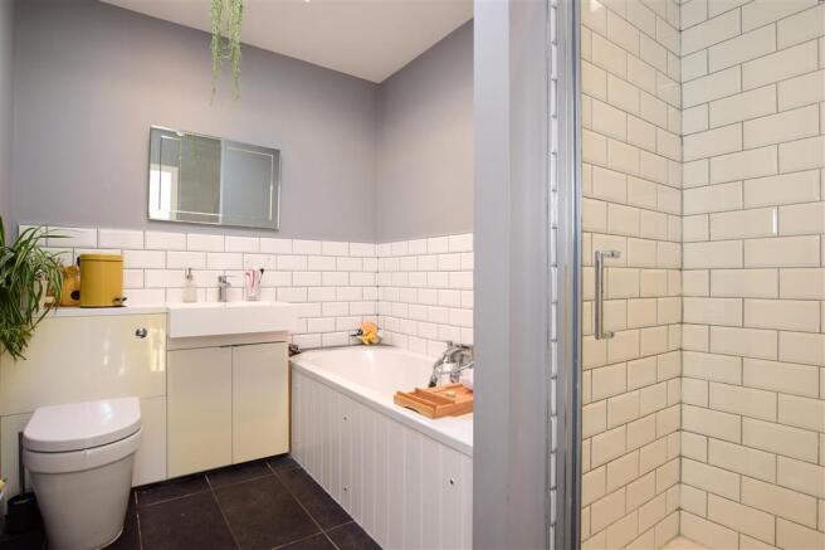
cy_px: 275
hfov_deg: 92.5
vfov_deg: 69.6
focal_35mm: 17
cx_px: 412
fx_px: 395
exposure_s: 1/25
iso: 400
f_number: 8
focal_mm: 11.5
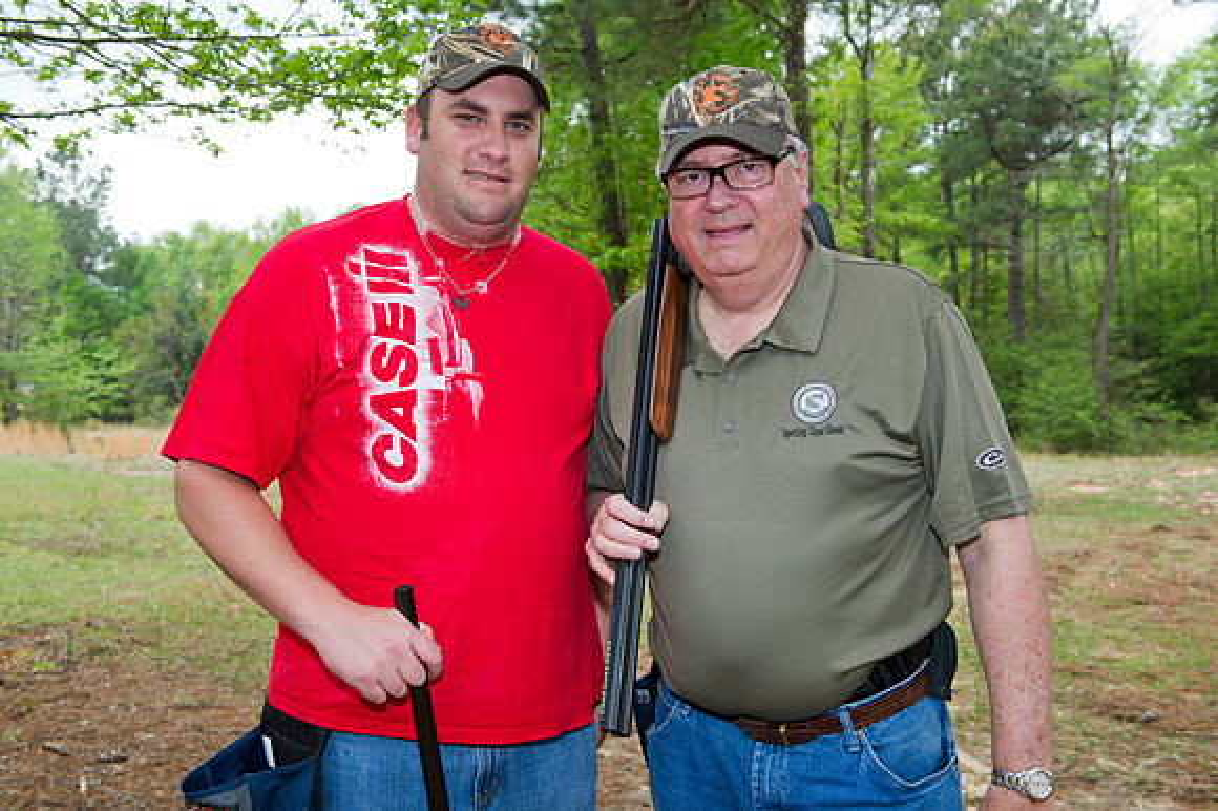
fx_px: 1285
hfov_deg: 50.7
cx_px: 609
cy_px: 406
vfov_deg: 35.0
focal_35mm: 38
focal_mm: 38
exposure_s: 1/200
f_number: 6.3
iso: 400
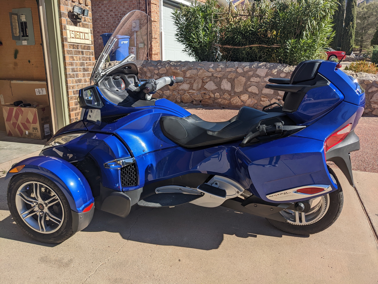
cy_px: 142
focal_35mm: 27
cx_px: 189
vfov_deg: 51.4
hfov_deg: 65.3
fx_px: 295
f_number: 1.73
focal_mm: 4.38
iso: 51
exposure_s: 1/2933
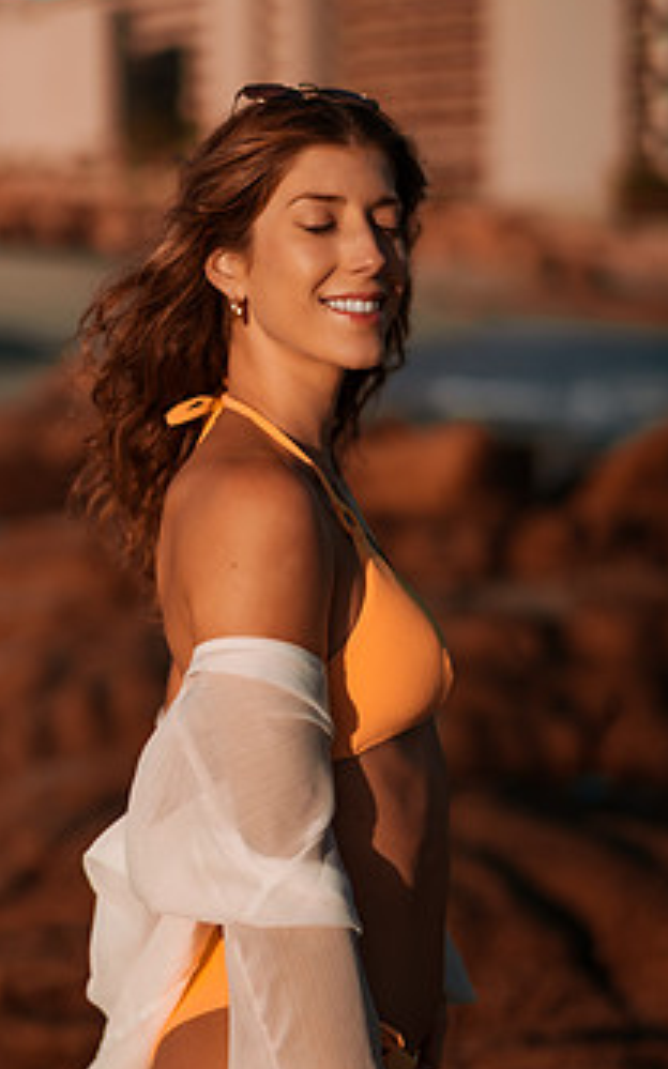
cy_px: 523
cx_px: 286
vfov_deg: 25.8
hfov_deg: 16.3
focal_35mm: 80
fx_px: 2331
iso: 50
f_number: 1.8
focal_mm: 58
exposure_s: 1/8000
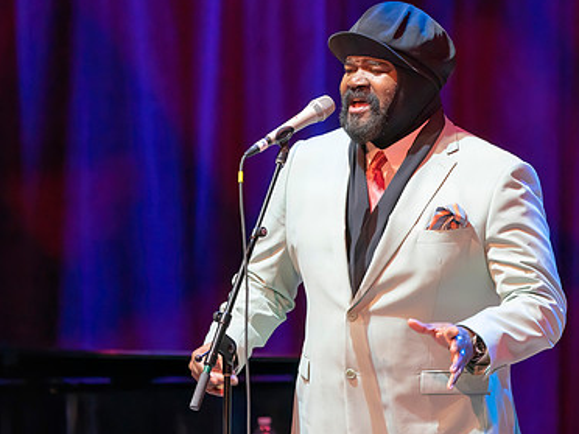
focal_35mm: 537
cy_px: 251
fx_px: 8982
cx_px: 363
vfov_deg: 2.8
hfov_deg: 3.7
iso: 5000
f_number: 5.6
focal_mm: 358
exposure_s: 1/320
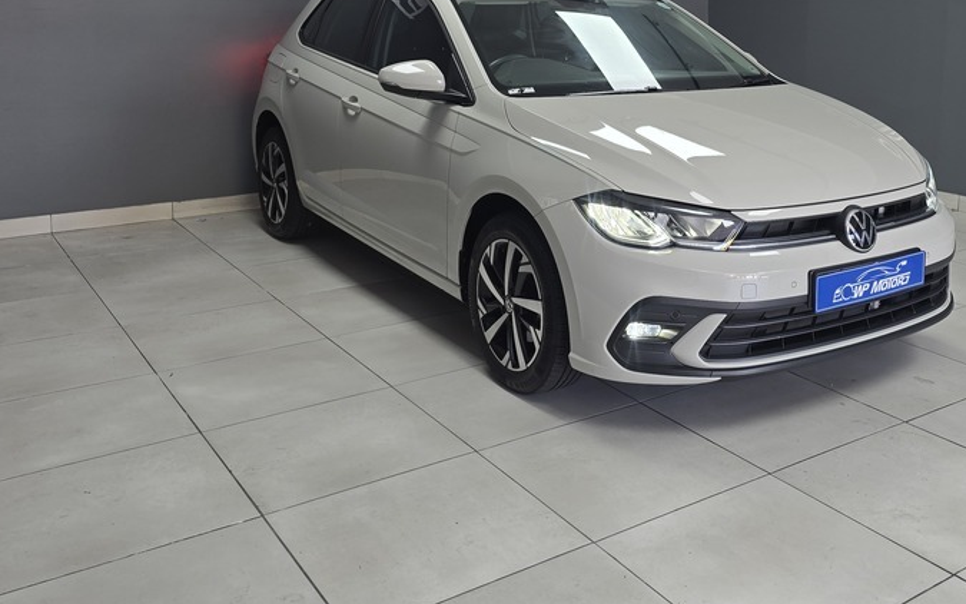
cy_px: 127
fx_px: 974
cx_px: 630
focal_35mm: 37
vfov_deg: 33.5
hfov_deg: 51.9
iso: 40
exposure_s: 1/100
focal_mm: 6.3
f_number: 1.7
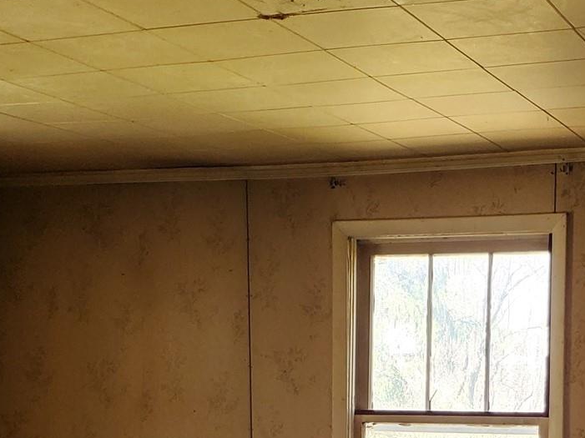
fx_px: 1284
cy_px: 489
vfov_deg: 18.6
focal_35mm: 76
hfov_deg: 25.1
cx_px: 487
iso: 200
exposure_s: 1/60
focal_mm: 4.3
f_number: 1.5
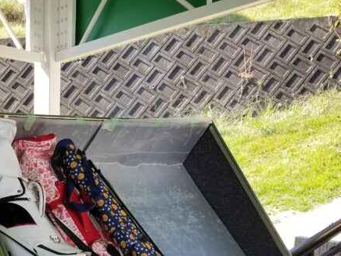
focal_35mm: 61
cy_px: 292
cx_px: 67
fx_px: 601
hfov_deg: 30.9
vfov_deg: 22.5
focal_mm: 4.25
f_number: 1.7
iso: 50
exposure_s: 1/485
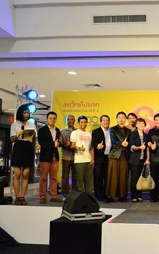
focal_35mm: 47
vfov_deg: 42.6
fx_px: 326
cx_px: 184
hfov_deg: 25.1
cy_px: 129
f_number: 7.1
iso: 6400
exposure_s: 1/200
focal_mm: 20
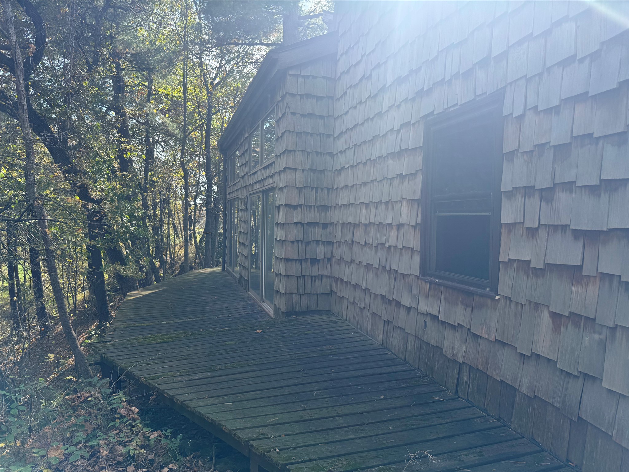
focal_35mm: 24
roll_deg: -1.0
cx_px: 314
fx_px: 436
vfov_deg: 56.8
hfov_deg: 71.6
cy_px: 236
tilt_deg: -1.0
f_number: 1.78
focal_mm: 6.76
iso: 80
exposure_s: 1/2299
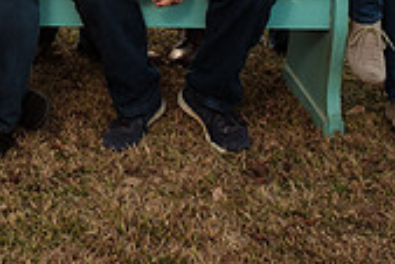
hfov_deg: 16.2
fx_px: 1318
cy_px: -183
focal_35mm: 120
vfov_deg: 10.8
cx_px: -112
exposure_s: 1/250
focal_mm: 23
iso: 200
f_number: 2.8
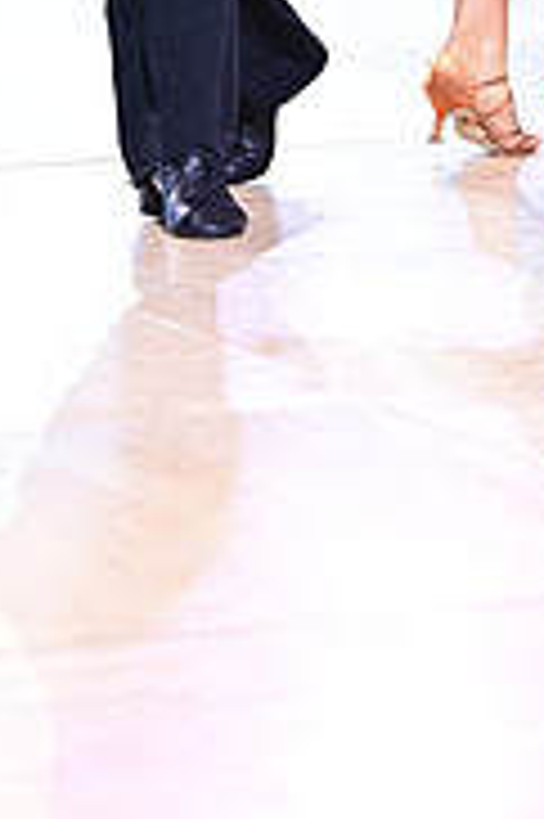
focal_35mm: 290
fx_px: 6585
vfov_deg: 7.0
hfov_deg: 4.7
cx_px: 364
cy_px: -423
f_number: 2.8
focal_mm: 91
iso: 1600
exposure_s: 1/250
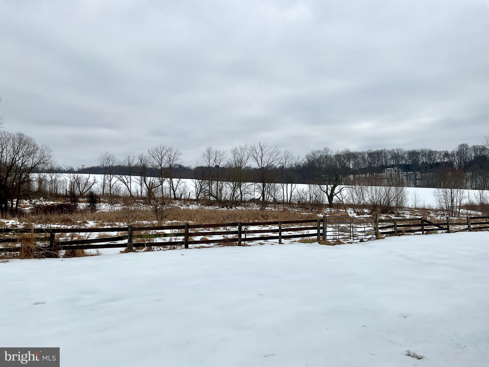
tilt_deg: +1.1
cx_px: 244
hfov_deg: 61.7
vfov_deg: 48.2
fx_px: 410
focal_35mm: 29
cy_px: 184
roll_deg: -0.8
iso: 16
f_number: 1.8
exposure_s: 1/4405
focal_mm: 3
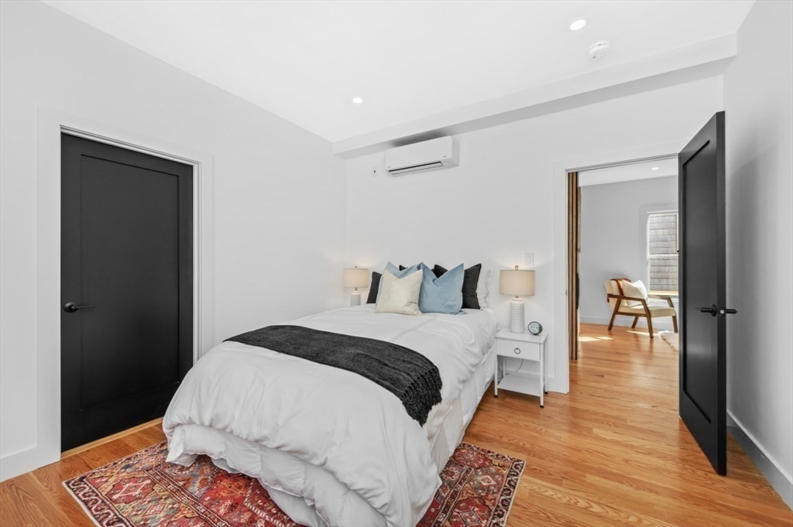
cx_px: 396
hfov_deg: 104.3
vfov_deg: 81.1
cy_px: 264
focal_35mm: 14
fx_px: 308
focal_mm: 14
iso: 100
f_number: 5.6
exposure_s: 1/200
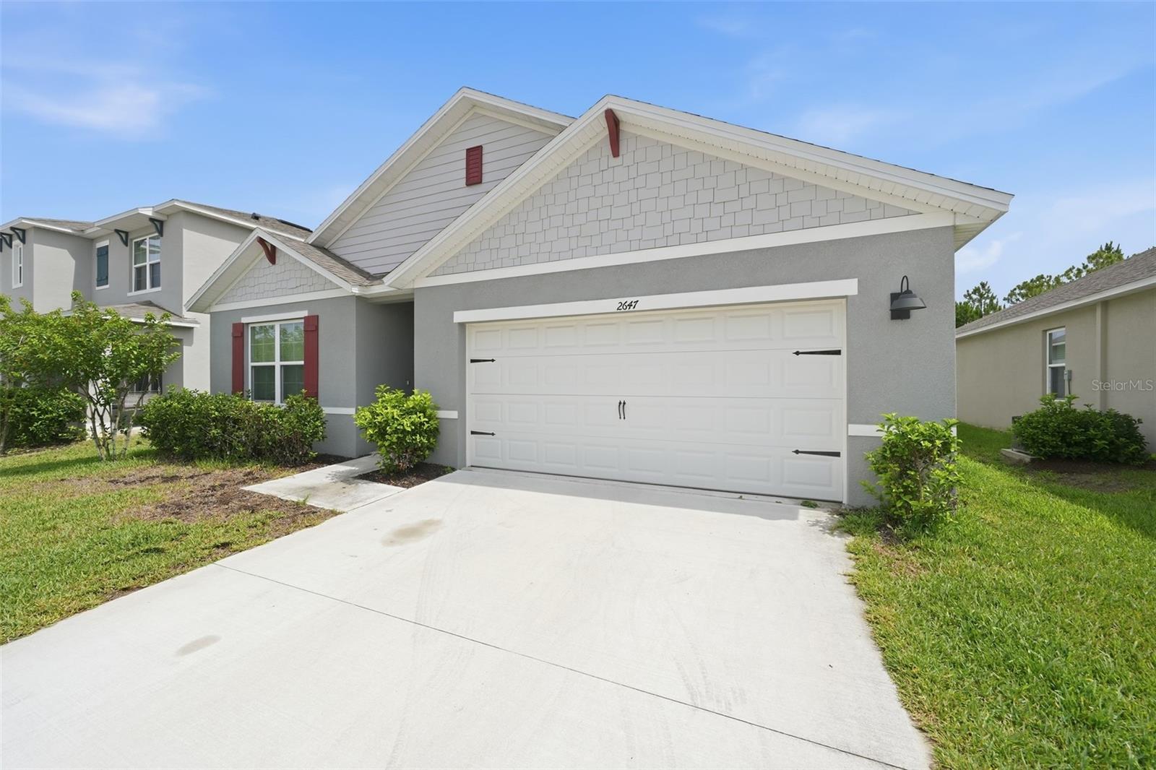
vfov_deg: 85.4
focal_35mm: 13
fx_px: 417
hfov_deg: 108.3
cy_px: 385
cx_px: 578
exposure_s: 1/500
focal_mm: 13
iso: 200
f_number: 9
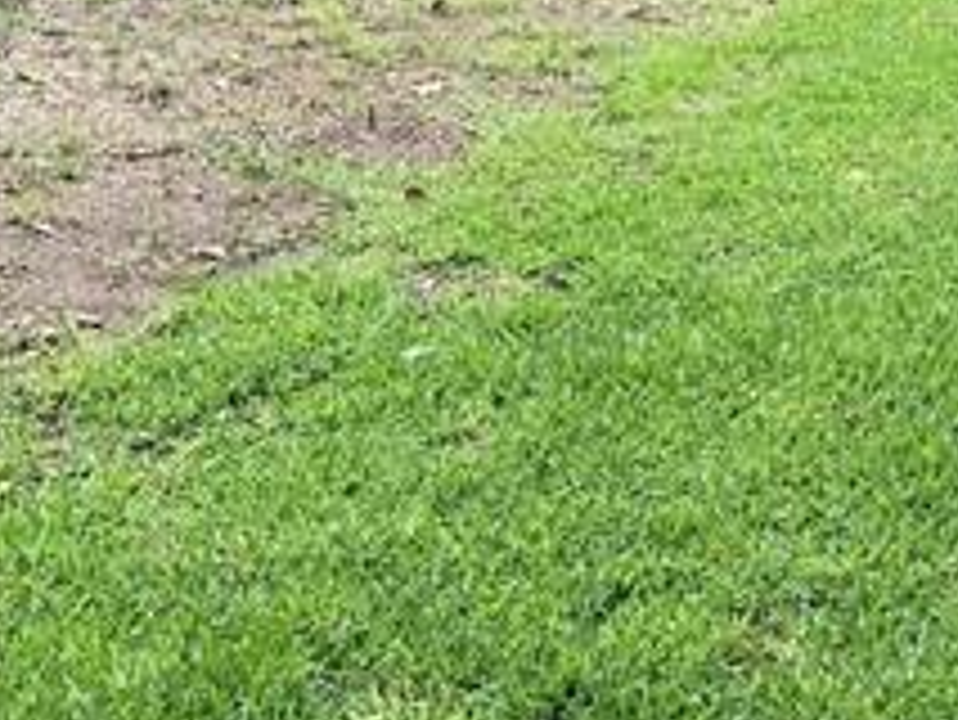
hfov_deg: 26.9
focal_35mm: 72
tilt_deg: -4.0
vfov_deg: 18.8
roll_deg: -1.6
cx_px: 634
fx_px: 1994
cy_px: -248
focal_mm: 6.76
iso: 100
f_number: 1.78
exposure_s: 1/1437
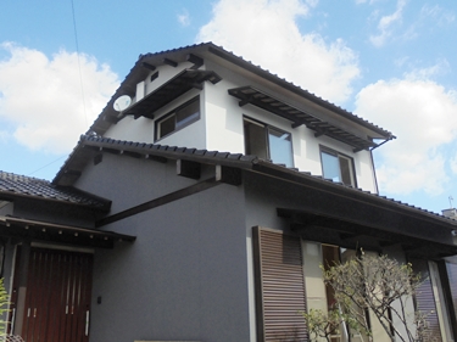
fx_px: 343
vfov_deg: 53.0
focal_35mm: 26
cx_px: 228
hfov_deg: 67.3
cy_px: 171
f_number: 3.5
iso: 100
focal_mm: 4.6
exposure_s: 1/800
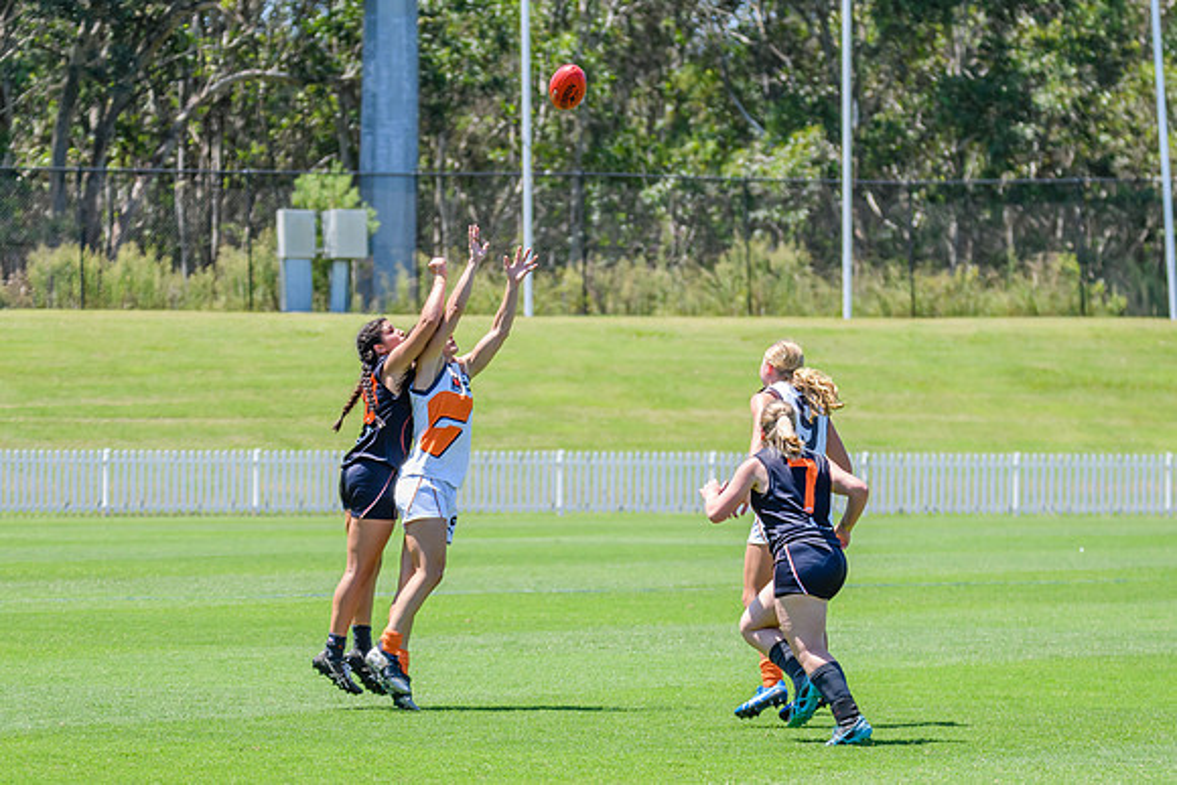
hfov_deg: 7.7
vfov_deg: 5.1
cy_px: 450
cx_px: 675
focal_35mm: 268
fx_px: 8777
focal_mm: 170
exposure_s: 1/2000
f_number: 6.3
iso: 800
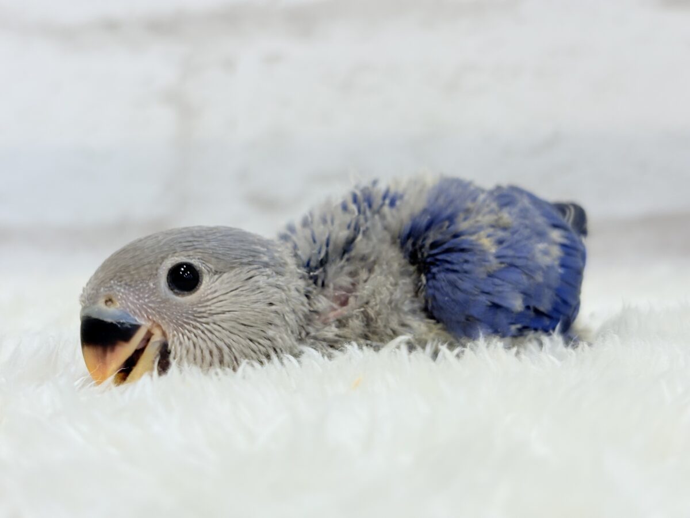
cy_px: 259
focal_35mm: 52
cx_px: 345
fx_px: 1037
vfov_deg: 28.0
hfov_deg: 36.8
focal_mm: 5.96
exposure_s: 1/100
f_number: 1.6
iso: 80
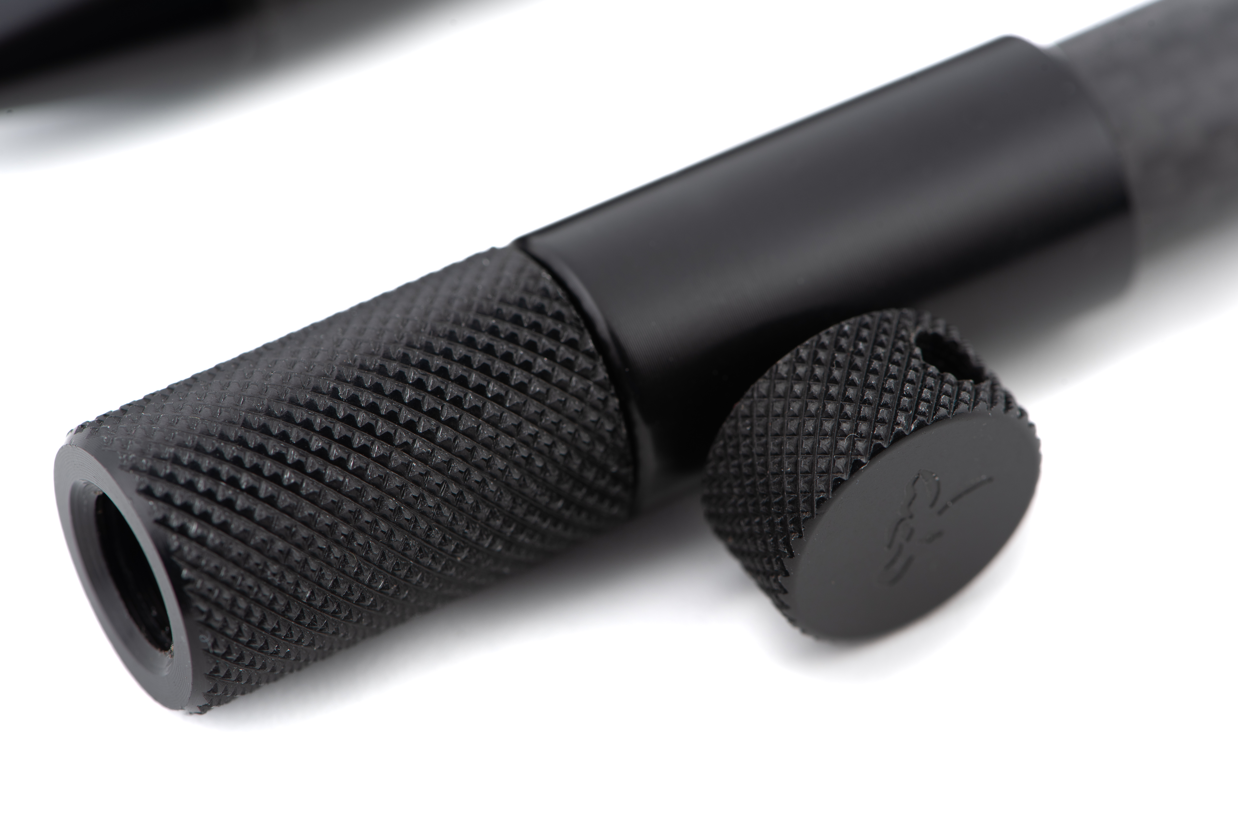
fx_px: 3612
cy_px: 413
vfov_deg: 13.1
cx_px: 619
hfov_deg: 19.4
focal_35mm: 105
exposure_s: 1/160
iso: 125
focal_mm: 105
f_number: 16
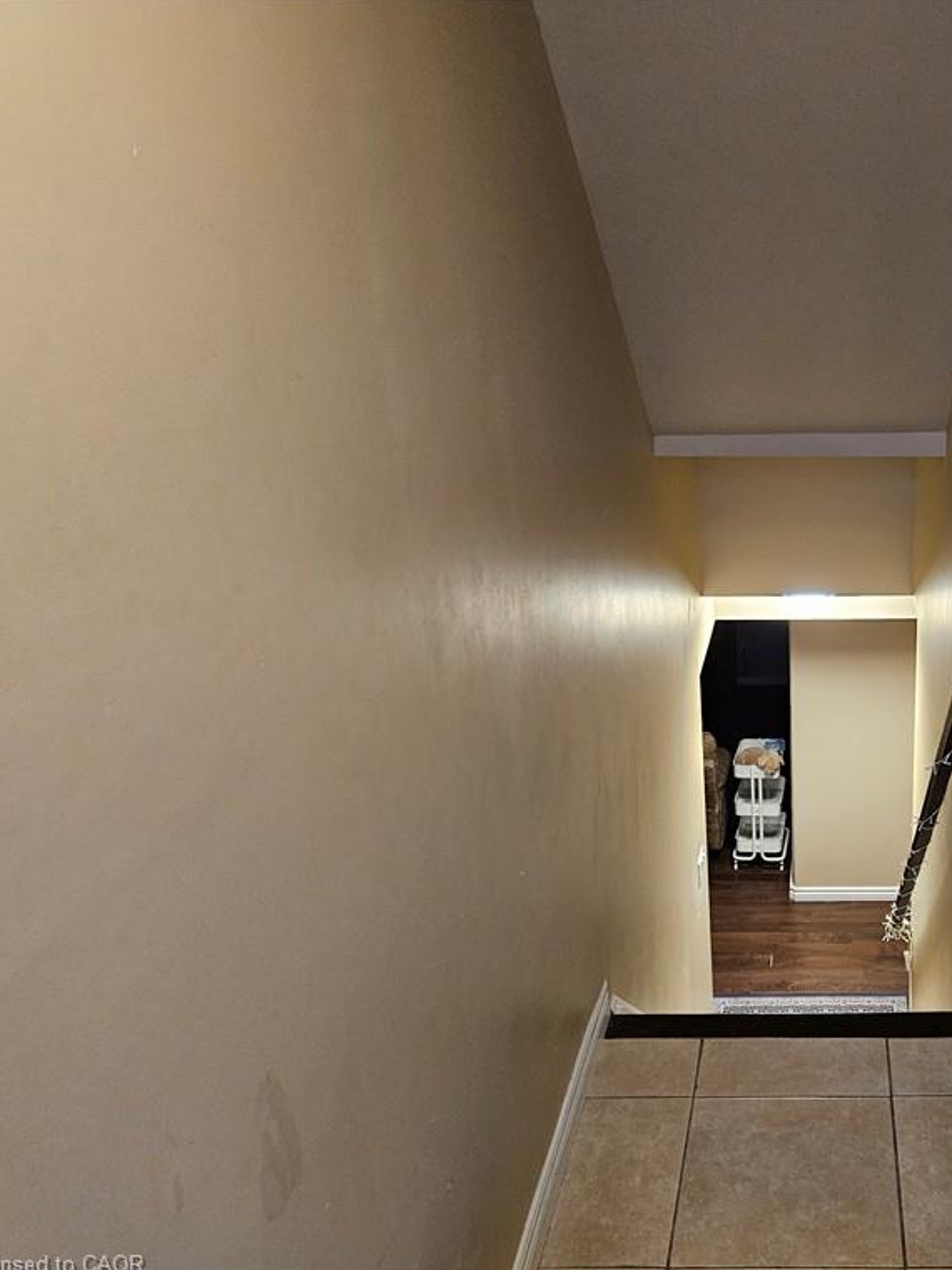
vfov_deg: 58.4
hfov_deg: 42.6
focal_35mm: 31
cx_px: 812
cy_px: 638
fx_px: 1137
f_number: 1.8
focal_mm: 5.4
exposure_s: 1/60
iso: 500
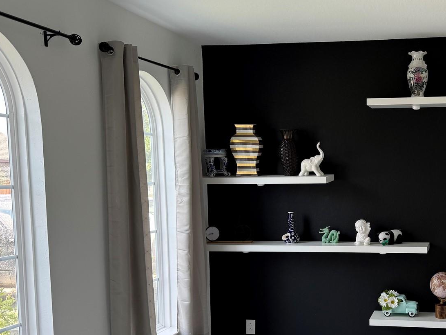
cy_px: 221
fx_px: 580
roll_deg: -0.1
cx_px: 381
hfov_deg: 39.7
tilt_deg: -4.9
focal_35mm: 45
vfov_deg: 31.9
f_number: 1.78
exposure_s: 1/120
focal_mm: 6.76
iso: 80
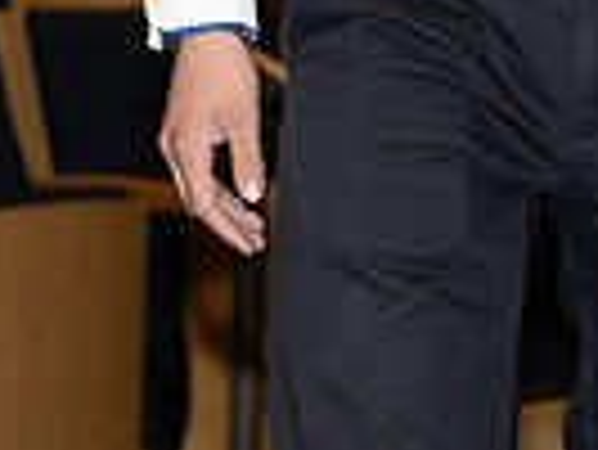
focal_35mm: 510
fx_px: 8818
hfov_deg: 3.9
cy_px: -498
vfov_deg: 2.9
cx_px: 818
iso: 640
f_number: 5.6
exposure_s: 1/80
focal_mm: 90
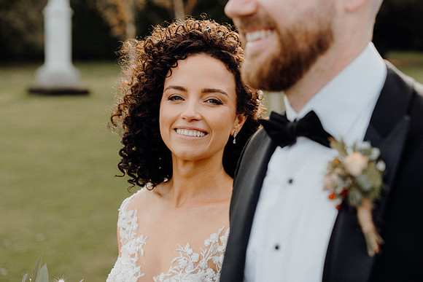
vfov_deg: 19.5
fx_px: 823
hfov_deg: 28.8
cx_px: 212
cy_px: 141
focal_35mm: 70
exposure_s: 1/500
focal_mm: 70
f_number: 3.5
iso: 160
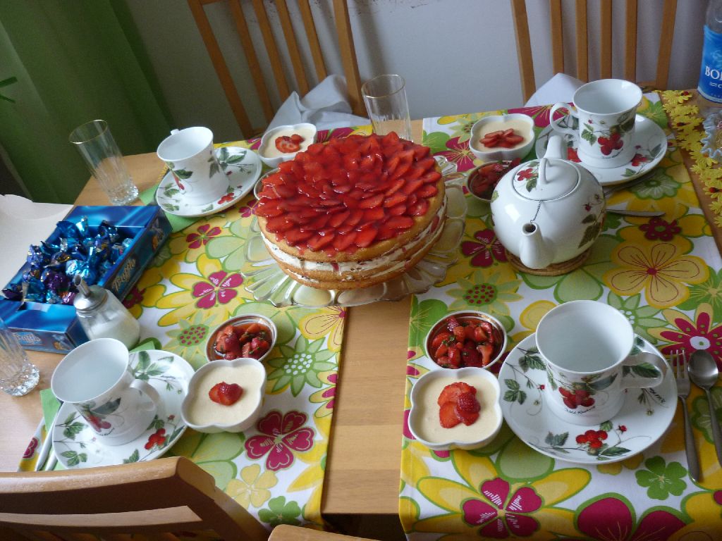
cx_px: 361
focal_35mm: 33
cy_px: 270
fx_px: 688
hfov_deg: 55.4
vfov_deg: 42.9
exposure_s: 1/100
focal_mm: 5.5
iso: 160
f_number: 2.8
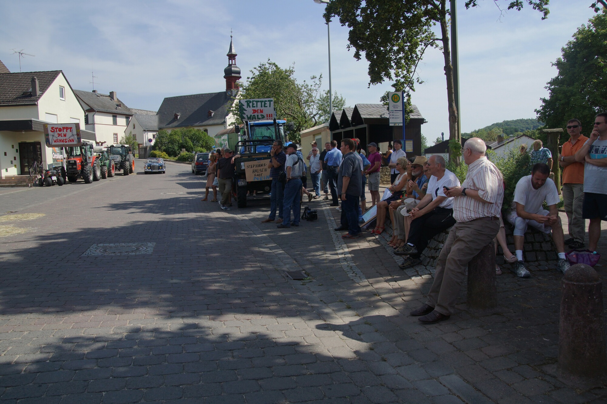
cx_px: 304
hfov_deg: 67.4
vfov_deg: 47.9
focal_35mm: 27
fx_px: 455
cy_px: 202
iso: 200
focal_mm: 18
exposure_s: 1/500
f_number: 8
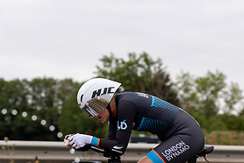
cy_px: 147
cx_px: 141
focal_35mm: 155
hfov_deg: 13.2
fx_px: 1052
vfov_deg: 8.8
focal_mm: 70
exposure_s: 1/800
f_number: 3.2
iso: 100
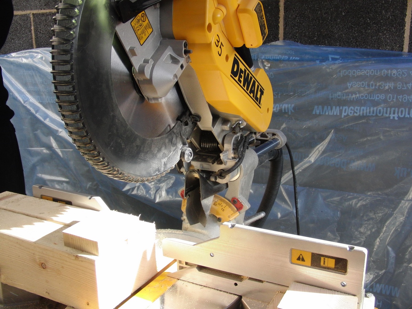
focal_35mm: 37
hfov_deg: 50.1
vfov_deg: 38.7
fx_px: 440
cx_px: 206
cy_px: 154
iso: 100
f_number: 3.6
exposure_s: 1/100
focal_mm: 6.42
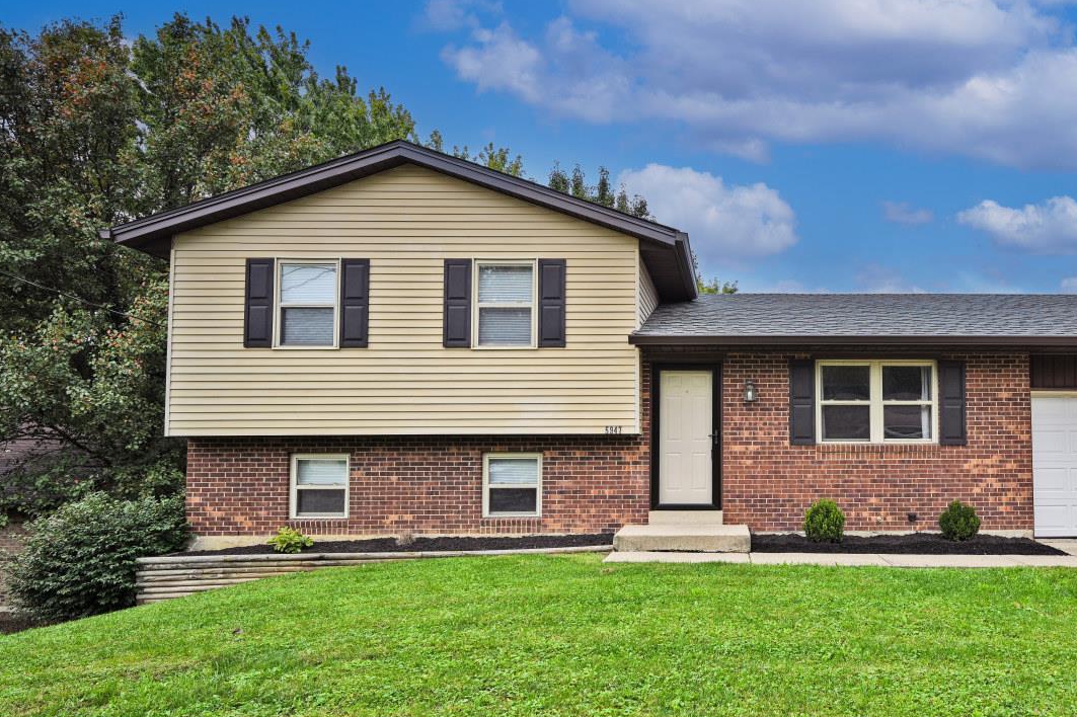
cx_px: 753
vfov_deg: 51.5
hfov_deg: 69.2
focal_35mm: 25
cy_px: 421
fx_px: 739
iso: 140
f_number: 5.6
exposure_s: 1/250
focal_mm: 17.5
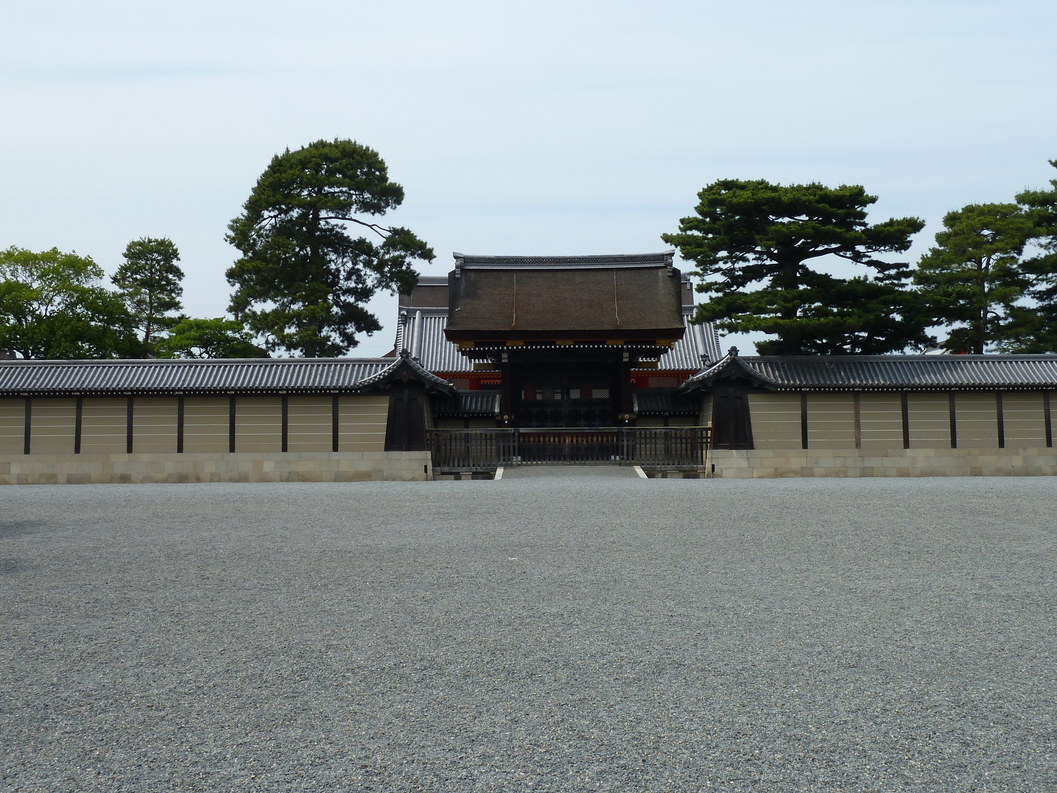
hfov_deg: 39.7
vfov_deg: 30.3
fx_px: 1466
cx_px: 528
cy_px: 396
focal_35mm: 48
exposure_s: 1/400
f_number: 4.5
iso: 80
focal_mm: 7.9
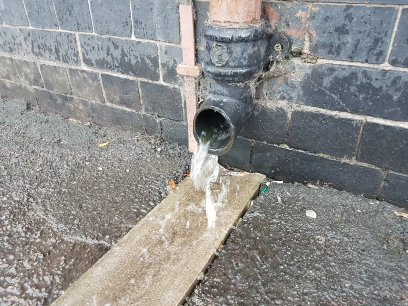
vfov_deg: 53.1
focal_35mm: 26
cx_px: 204
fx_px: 306
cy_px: 153
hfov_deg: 67.3
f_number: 1.7
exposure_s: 1/100
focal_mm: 4.2
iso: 200
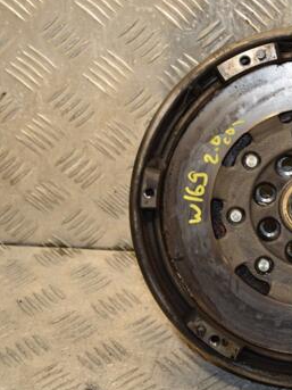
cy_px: 193
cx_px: 284
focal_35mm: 106
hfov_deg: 13.8
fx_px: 1193
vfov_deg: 18.6
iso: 800
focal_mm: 42
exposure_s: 1/200
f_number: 4.8
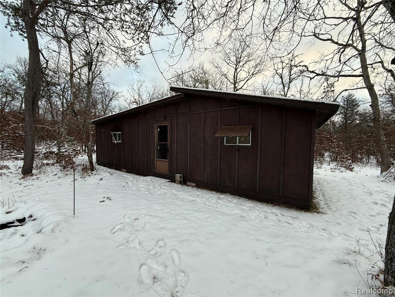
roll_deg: -1.2
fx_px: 160
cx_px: 198
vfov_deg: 85.7
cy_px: 148
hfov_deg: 102.1
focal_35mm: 14
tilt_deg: -2.8
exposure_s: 1/99
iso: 64
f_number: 2.2
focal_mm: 2.22
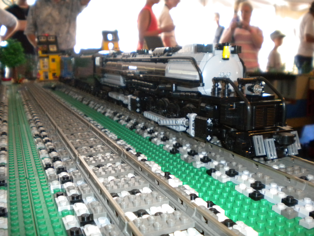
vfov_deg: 40.7
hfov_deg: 52.6
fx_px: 317
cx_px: 157
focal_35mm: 35
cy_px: 118
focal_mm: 6.3
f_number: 3.1
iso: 400
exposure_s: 1/30
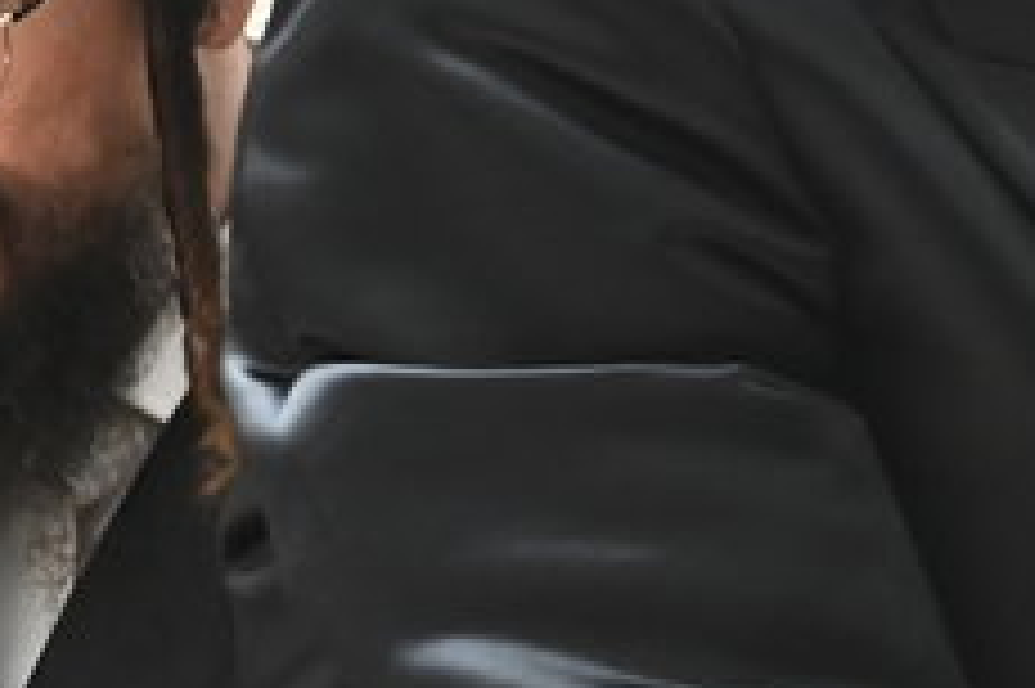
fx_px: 10515
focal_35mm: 366
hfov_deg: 5.4
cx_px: 2520
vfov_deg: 3.7
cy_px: 110
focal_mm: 60
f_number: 5.6
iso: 2000
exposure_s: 1/200
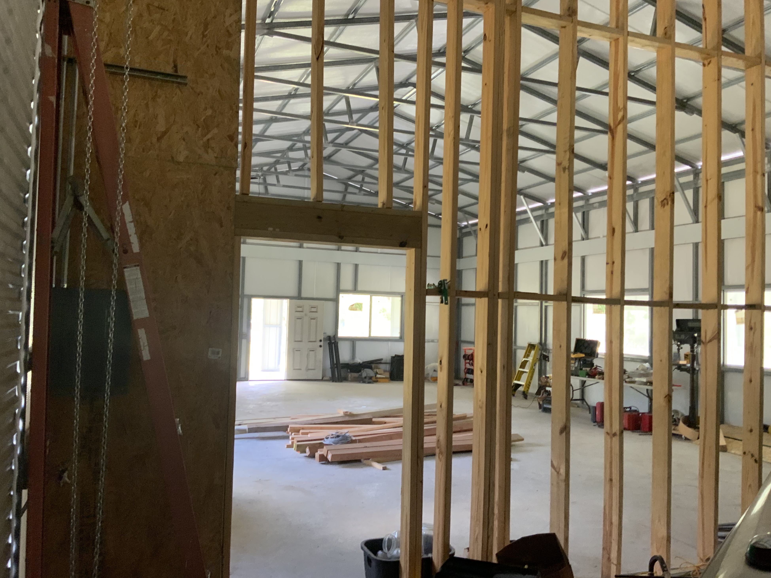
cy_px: 286
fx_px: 668
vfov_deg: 46.8
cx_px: 386
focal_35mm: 30
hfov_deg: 60.0
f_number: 1.8
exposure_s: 1/60
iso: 200
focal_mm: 3
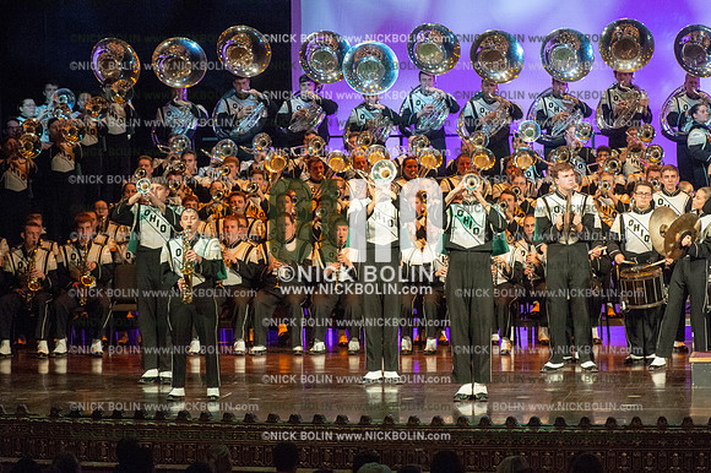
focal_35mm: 180
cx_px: 356
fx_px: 3553
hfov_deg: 11.4
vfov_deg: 7.6
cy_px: 236
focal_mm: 180
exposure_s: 1/320
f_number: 5.6
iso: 8000
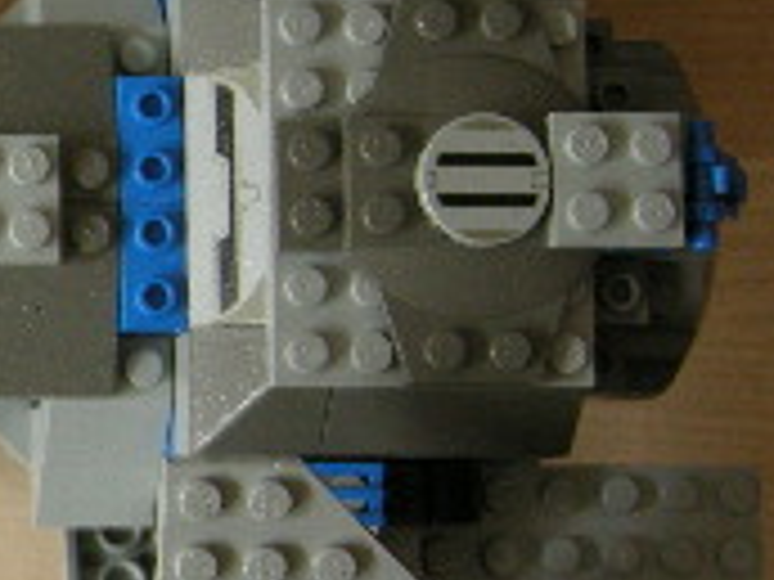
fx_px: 2996
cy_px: 373
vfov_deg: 11.1
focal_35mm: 134
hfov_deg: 14.0
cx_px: -306
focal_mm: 7.5
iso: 172
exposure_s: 1/61
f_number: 2.7
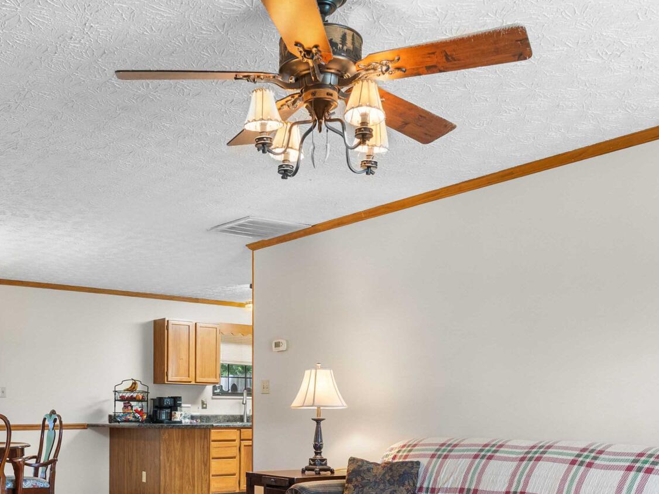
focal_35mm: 41
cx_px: 265
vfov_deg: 32.2
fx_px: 780
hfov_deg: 45.5
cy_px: 499
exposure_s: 1/4
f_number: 7.1
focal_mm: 16
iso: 800
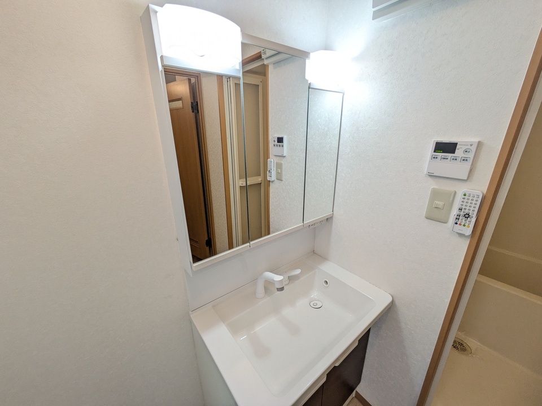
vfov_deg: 85.7
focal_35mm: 14
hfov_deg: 102.1
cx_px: 271
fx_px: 219
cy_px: 203
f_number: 2.2
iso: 58
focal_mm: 1.83
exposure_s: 1/60
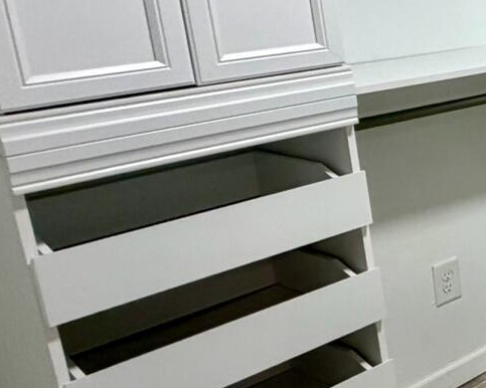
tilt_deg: -12.7
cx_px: 856
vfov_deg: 26.0
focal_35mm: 58
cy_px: 110
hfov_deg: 21.8
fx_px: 834
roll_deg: +1.2
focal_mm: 2.22
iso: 160
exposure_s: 1/60
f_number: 2.2
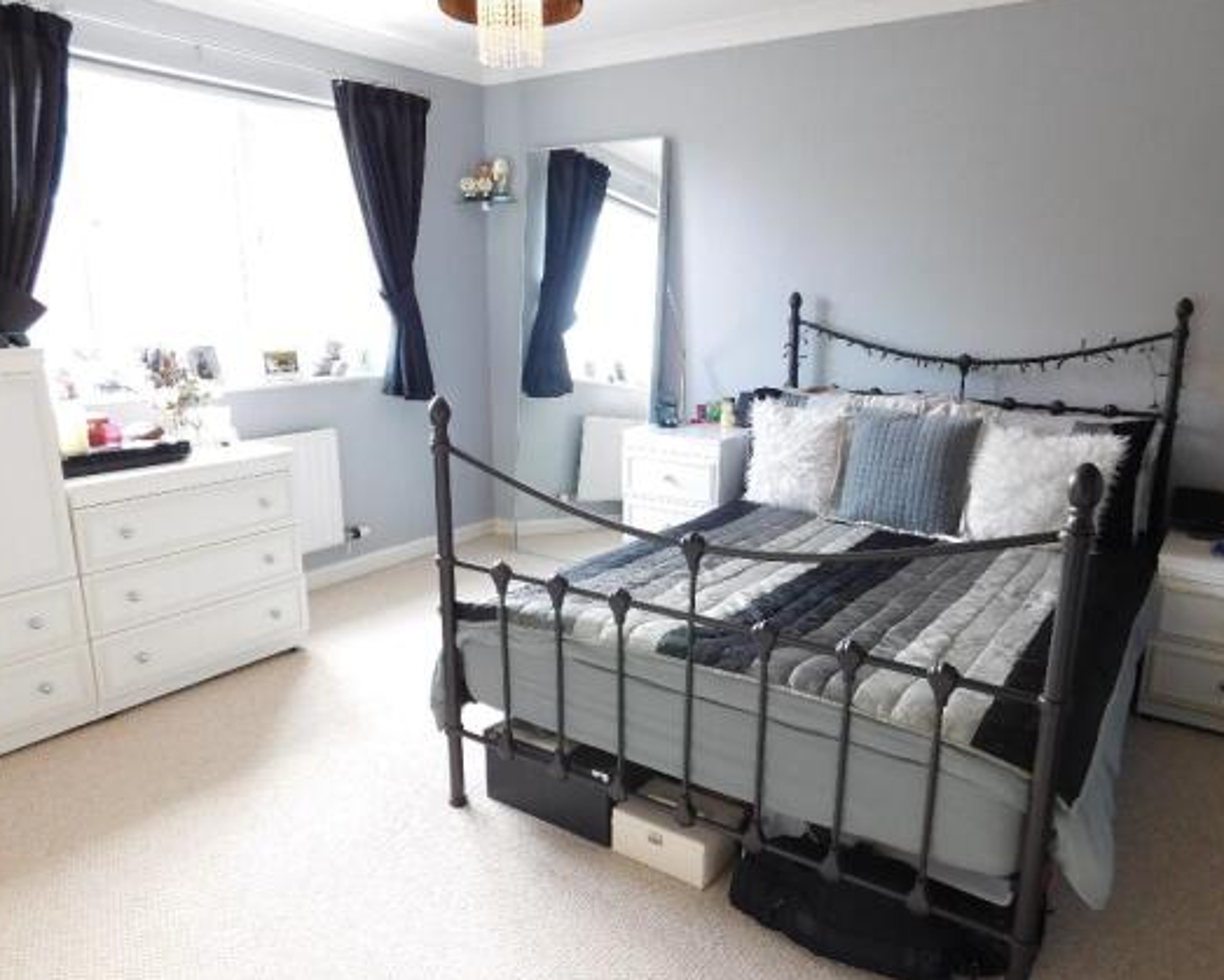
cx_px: 656
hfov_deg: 68.0
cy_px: 504
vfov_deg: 56.8
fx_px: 906
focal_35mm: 25
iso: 200
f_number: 3
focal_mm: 4
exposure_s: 1/30
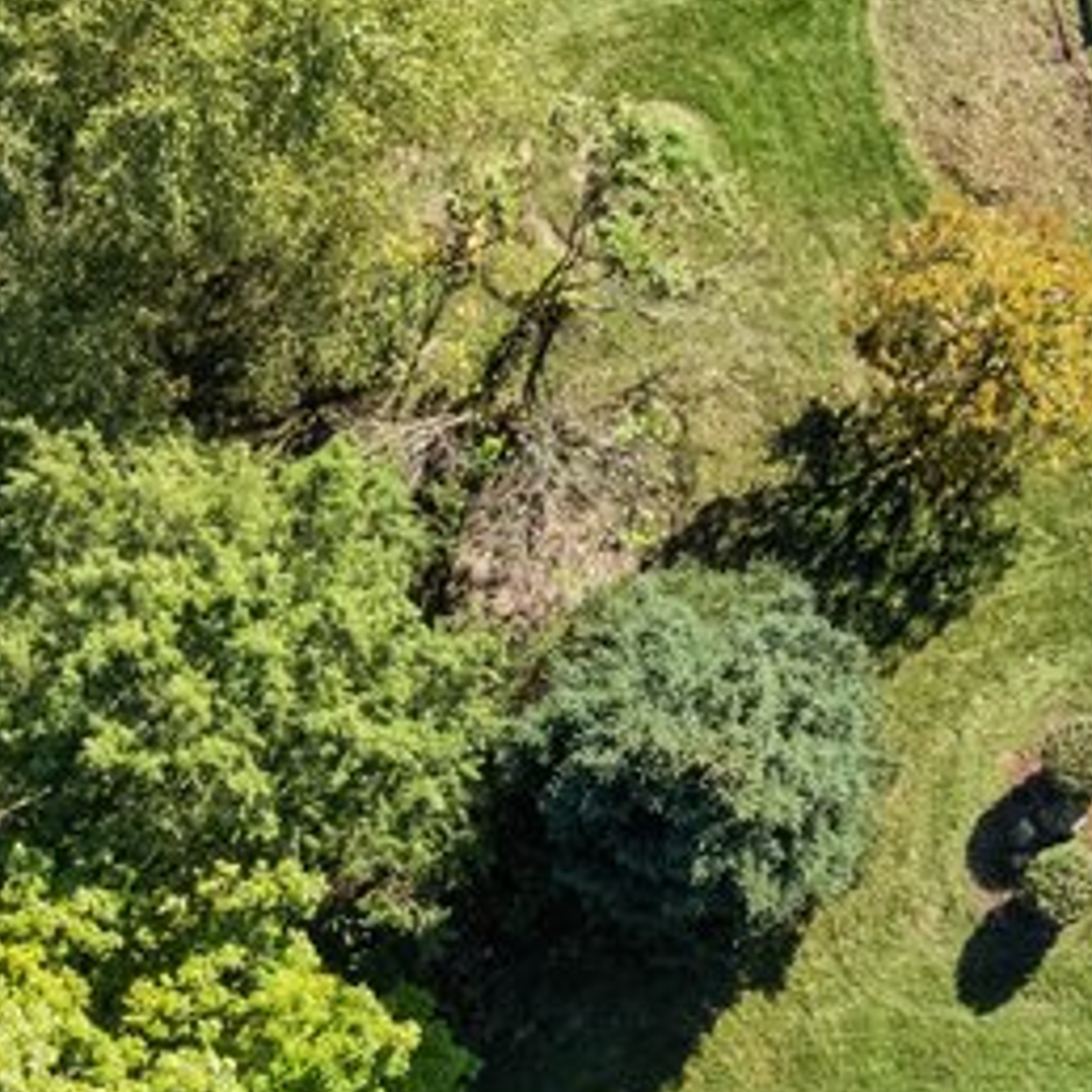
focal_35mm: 117
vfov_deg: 14.8
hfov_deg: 14.9
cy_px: 852
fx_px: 4176
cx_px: 525
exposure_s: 1/800
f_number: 2.8
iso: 110
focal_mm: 8.4
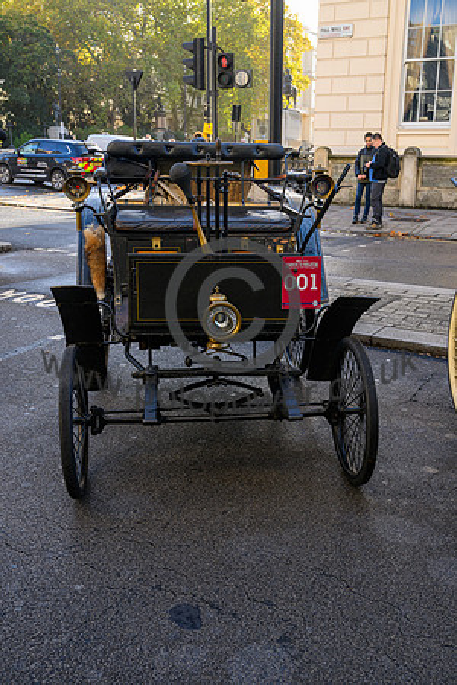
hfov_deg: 37.9
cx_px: 228
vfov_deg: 54.4
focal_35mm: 35
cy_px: 342
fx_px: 666
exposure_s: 1/80
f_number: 9
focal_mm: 35
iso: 400
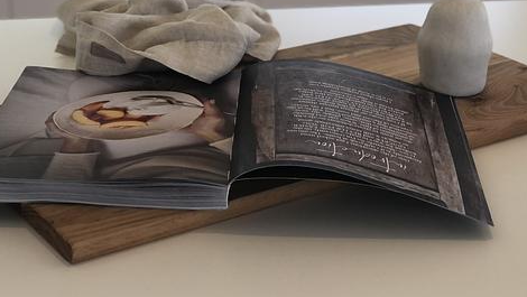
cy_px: 59
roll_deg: -1.4
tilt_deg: -20.1
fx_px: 1147
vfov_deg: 14.7
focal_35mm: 82
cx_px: 267
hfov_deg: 25.9
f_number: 2.8
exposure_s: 1/33
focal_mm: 6.6
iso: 50
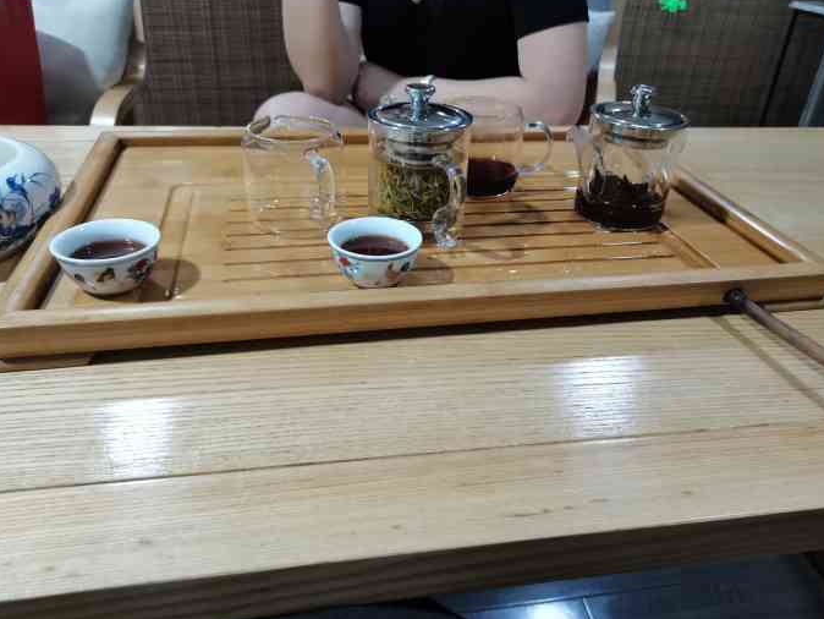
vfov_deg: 51.4
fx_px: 643
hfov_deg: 65.3
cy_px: 308
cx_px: 424
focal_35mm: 27
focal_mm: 5.58
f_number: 1.8
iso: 640
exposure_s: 1/25
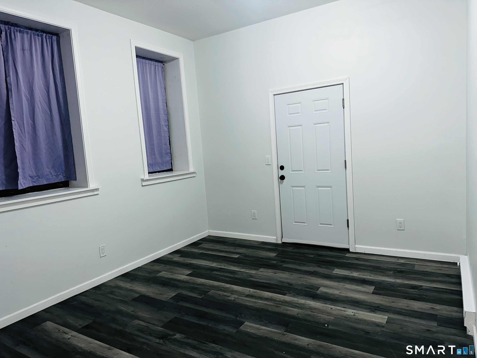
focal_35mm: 24
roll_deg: +3.5
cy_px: 179
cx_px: 238
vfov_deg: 56.8
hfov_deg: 71.6
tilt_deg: -5.9
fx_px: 331
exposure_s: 1/17
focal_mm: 6.86
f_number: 1.78
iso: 100
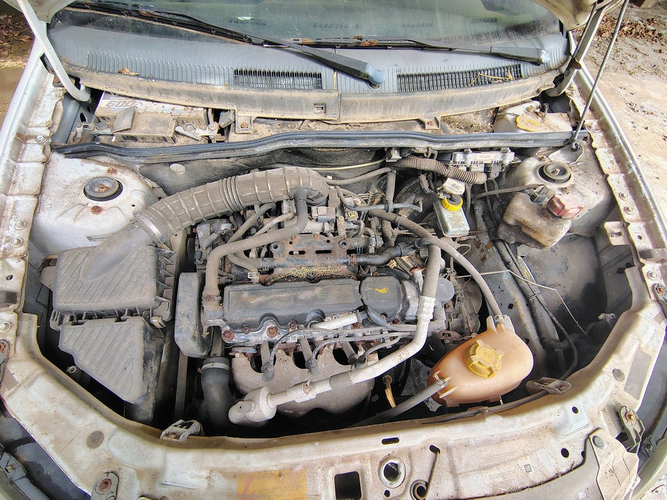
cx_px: 334
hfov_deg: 94.5
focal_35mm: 16
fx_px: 308
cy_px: 250
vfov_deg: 78.1
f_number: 2.2
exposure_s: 1/60
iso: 430
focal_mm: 2.13
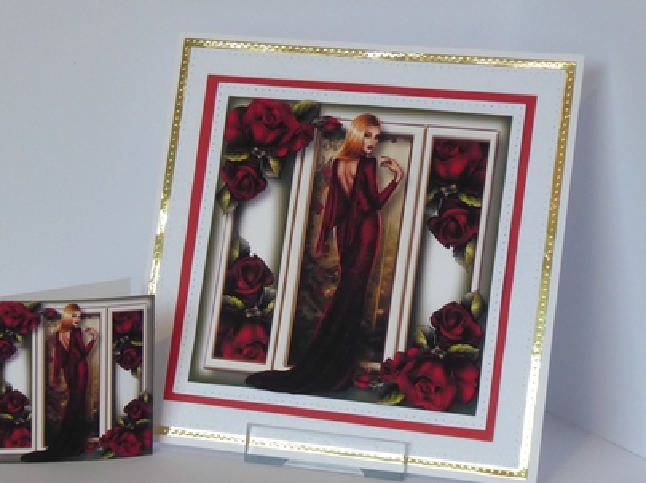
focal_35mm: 119
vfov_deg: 12.4
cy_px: 261
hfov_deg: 16.6
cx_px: 289
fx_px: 2219
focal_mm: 17.5
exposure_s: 1/50
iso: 800
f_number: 5
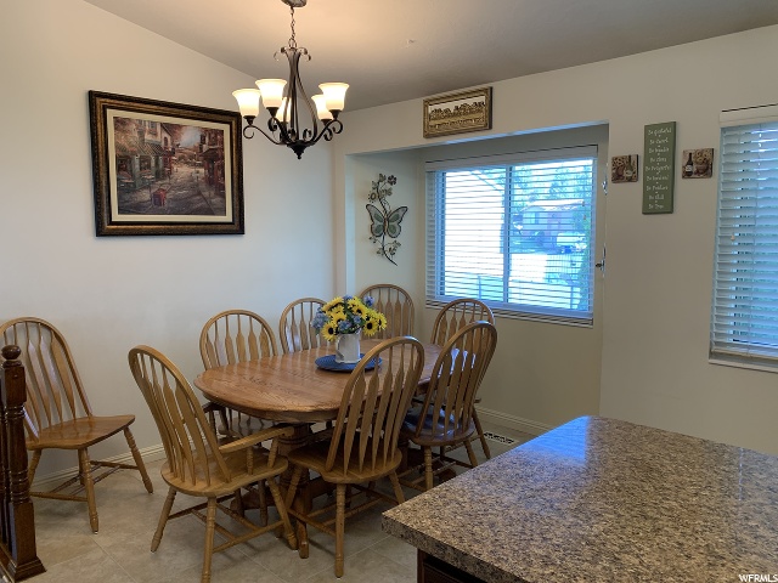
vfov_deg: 53.1
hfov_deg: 67.3
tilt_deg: -6.2
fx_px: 584
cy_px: 292
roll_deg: +0.1
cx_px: 389
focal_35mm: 26
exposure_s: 1/60
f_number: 1.8
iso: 80
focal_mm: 4.25
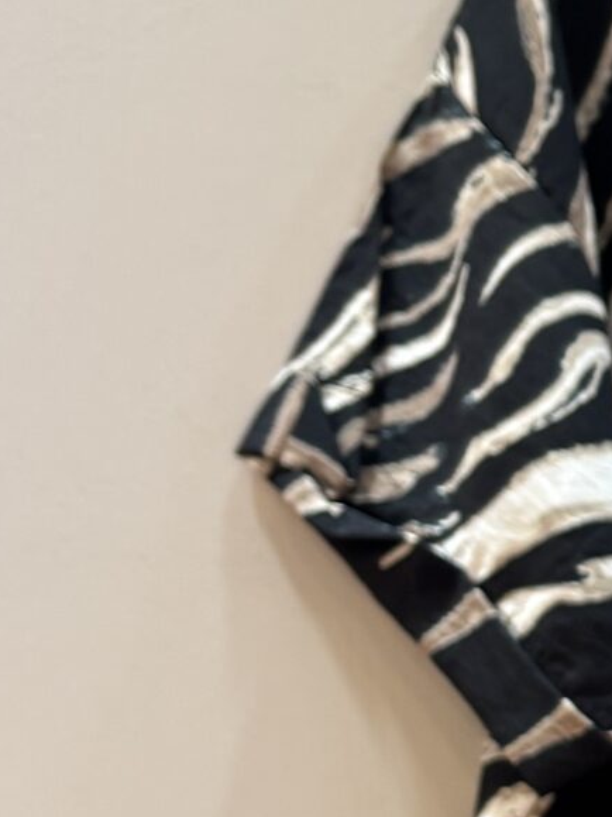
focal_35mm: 115
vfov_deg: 16.9
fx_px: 2712
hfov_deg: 11.5
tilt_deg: +0.3
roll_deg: +1.1
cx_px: 1272
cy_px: 720
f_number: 1.6
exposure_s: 1/50
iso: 80
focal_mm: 5.96
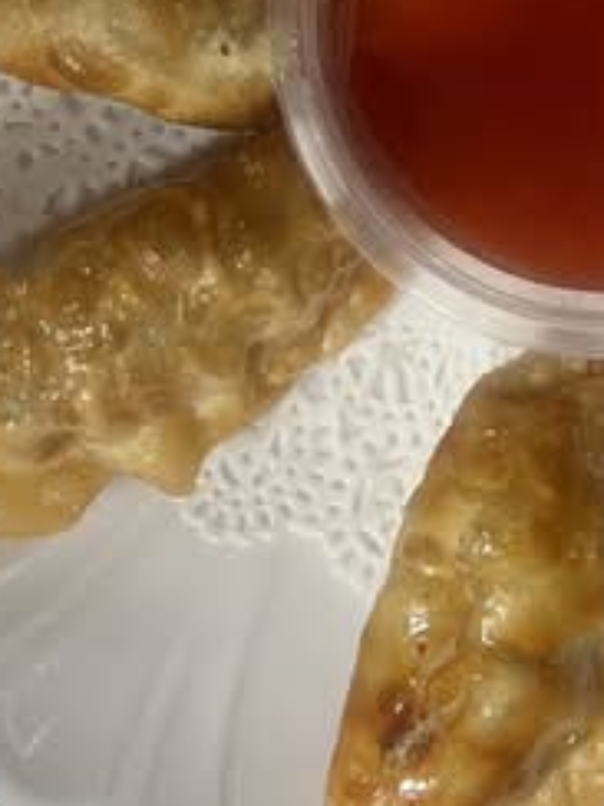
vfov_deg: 24.3
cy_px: 78
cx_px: 650
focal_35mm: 78
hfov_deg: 18.3
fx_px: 1815
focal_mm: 5.7
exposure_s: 1/50
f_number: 1.5
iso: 100
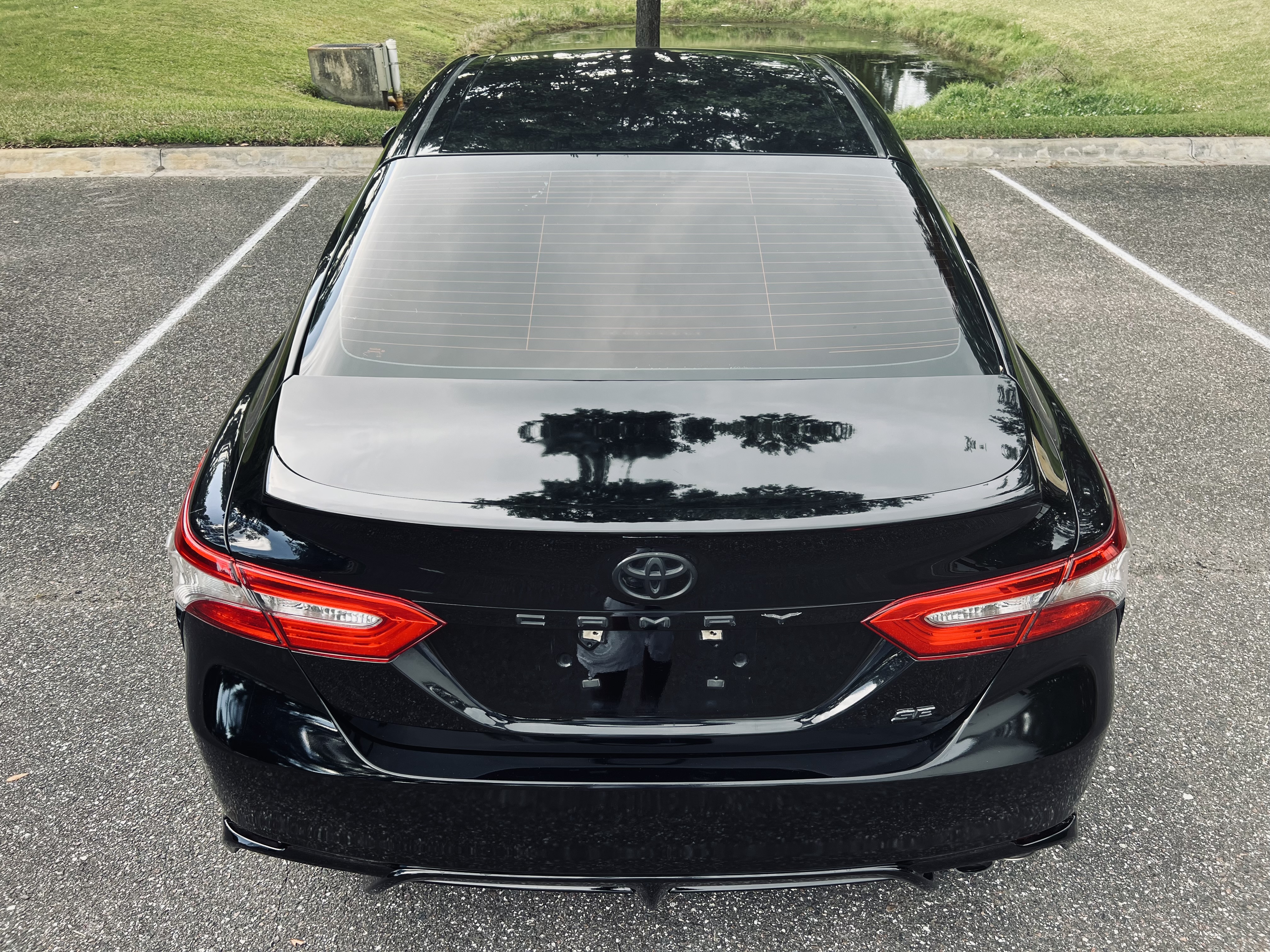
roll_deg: +0.8
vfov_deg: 53.1
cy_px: 476
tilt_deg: -29.6
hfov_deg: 67.3
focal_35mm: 26
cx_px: 635
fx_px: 954
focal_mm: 5.7
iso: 50
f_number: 1.5
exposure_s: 1/121
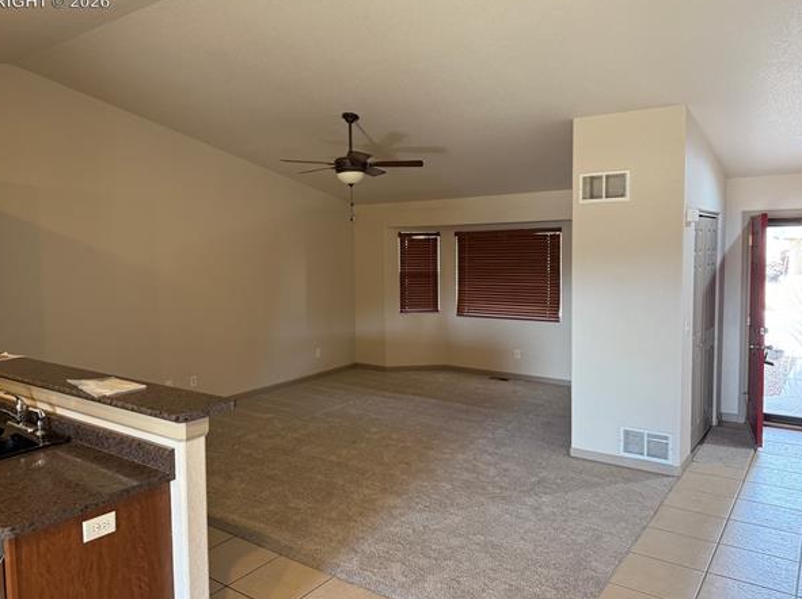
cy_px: 285
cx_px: 377
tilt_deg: -4.2
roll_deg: +0.5
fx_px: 602
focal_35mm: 26
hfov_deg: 67.3
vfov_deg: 53.0
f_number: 1.78
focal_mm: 6.76
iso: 250
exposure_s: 1/60
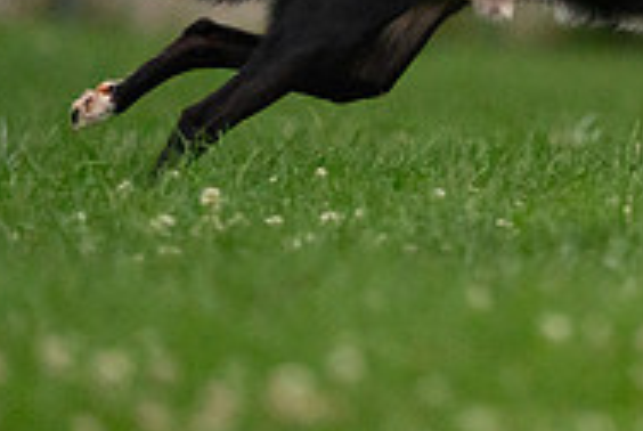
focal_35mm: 1848
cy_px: -207
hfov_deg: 1.1
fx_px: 33059
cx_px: 752
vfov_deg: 0.7
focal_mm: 600
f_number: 6.3
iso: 6400
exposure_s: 1/1600
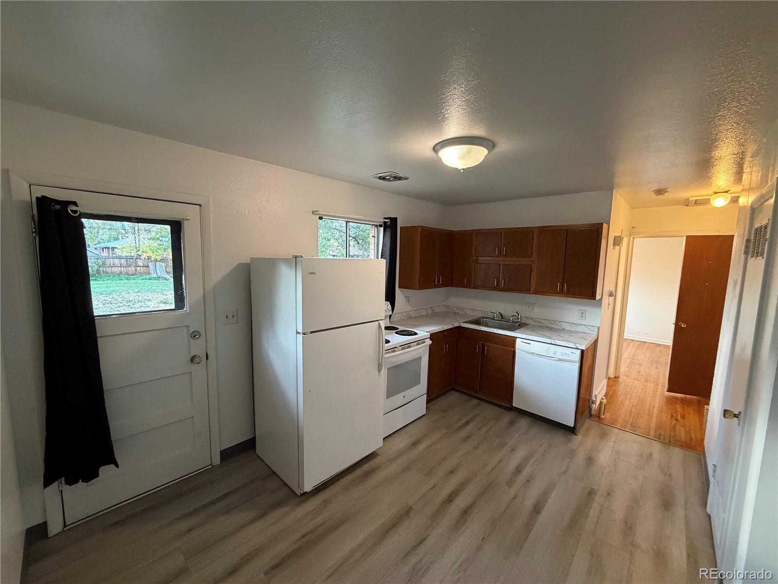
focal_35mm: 14
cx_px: 389
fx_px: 315
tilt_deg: -6.5
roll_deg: -0.4
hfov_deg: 102.1
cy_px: 292
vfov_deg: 85.7
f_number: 2.2
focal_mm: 2.22
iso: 500
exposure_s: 1/60
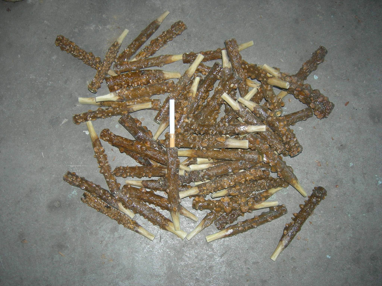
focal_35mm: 36
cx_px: 191
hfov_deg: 51.4
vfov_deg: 39.7
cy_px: 143
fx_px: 397
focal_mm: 7.5
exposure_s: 1/60.1
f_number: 2.7
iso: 64
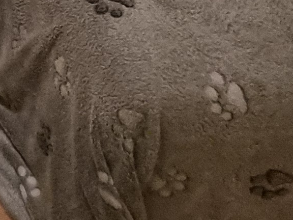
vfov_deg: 10.9
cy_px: -434
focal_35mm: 91
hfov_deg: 16.4
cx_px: -297
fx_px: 770
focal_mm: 2.2
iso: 640
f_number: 2.2
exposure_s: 1/29
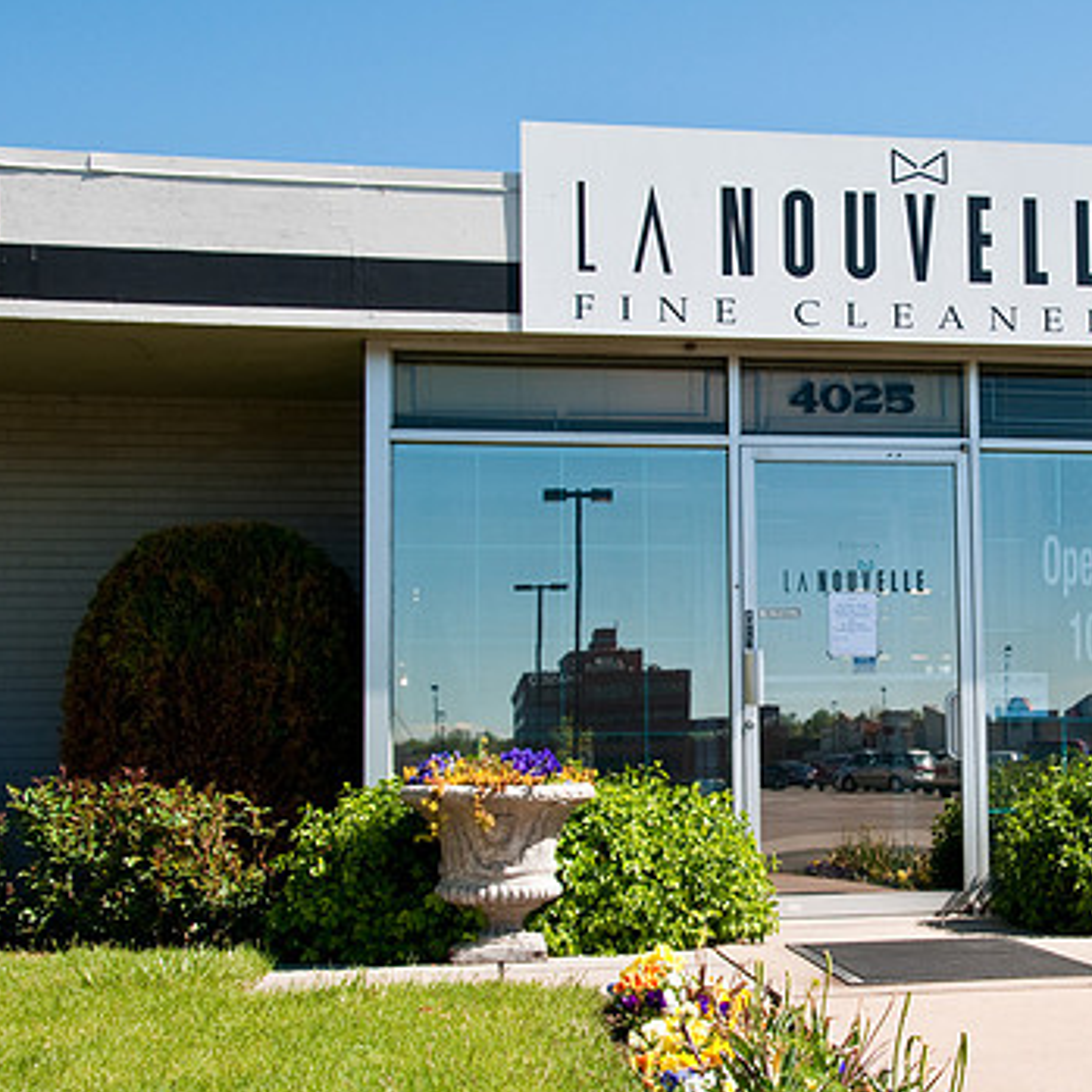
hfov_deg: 30.3
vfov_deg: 31.1
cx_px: 889
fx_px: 1963
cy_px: 593
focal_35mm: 55
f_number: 10
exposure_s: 1/200
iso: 200
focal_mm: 26
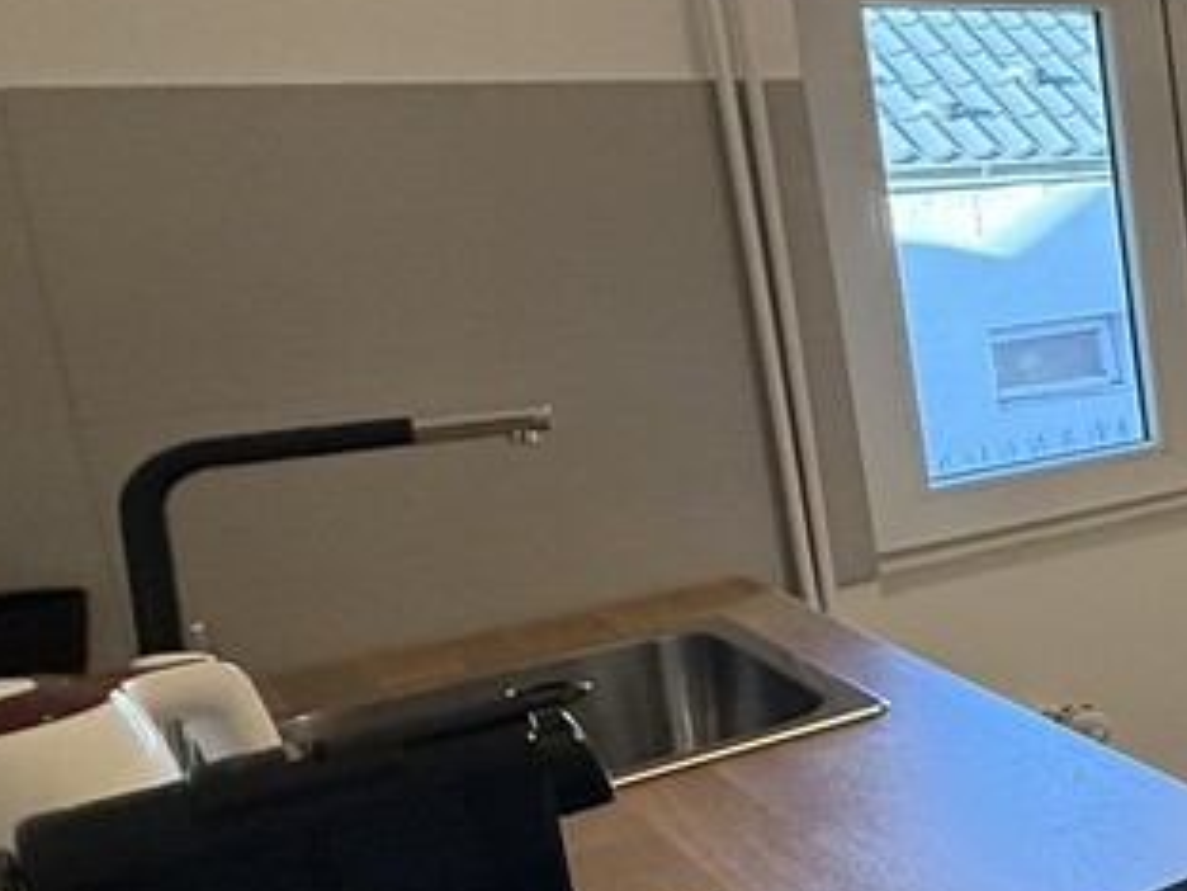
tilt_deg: -8.2
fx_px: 1577
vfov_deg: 31.5
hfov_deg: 25.6
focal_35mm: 46
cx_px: 1925
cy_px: 369
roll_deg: +2.0
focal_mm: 2.22
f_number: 2.2
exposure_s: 1/100
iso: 400
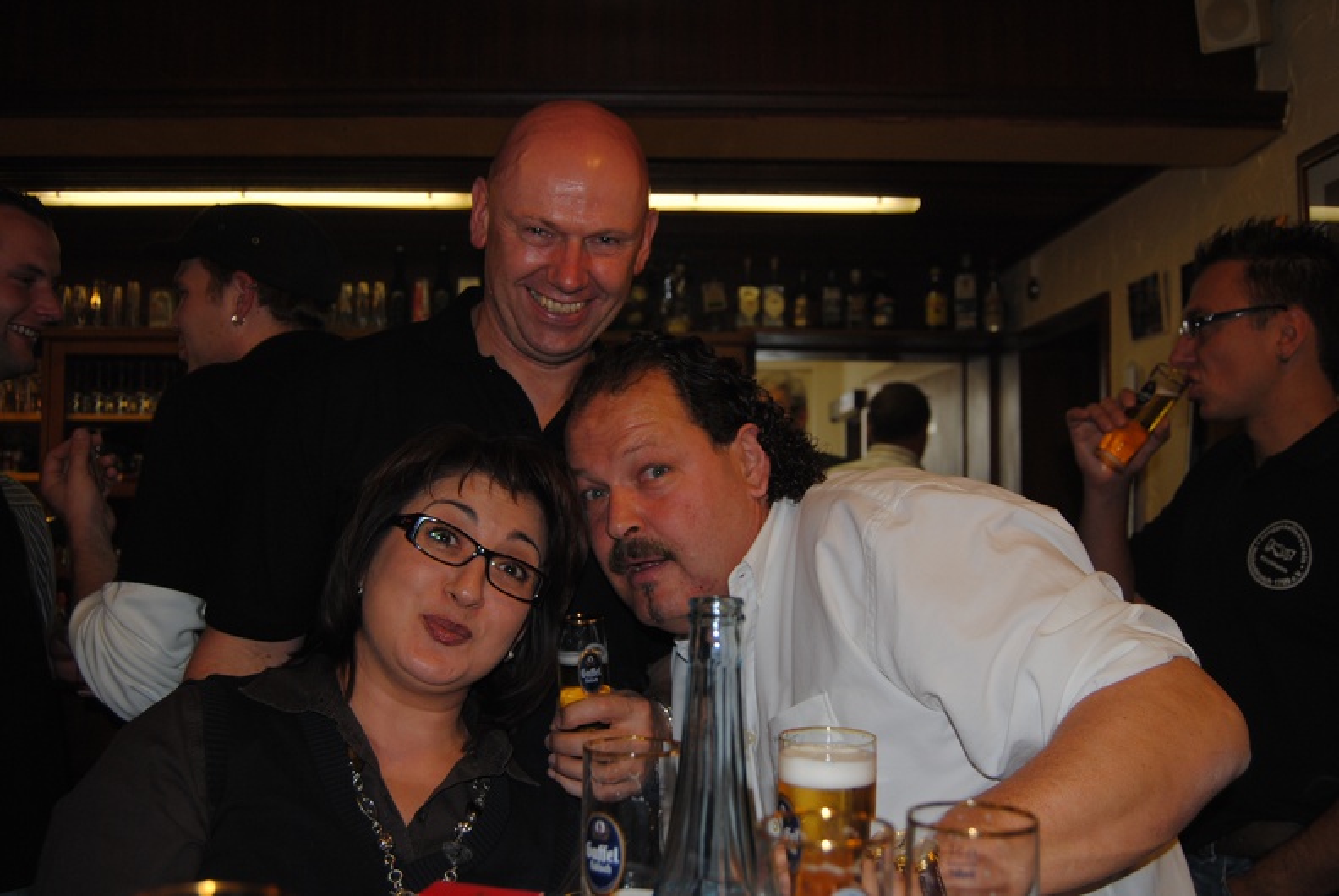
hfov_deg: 57.2
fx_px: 1229
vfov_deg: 40.1
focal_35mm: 33
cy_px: 448
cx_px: 670
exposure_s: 1/60
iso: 200
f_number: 3.5
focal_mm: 22
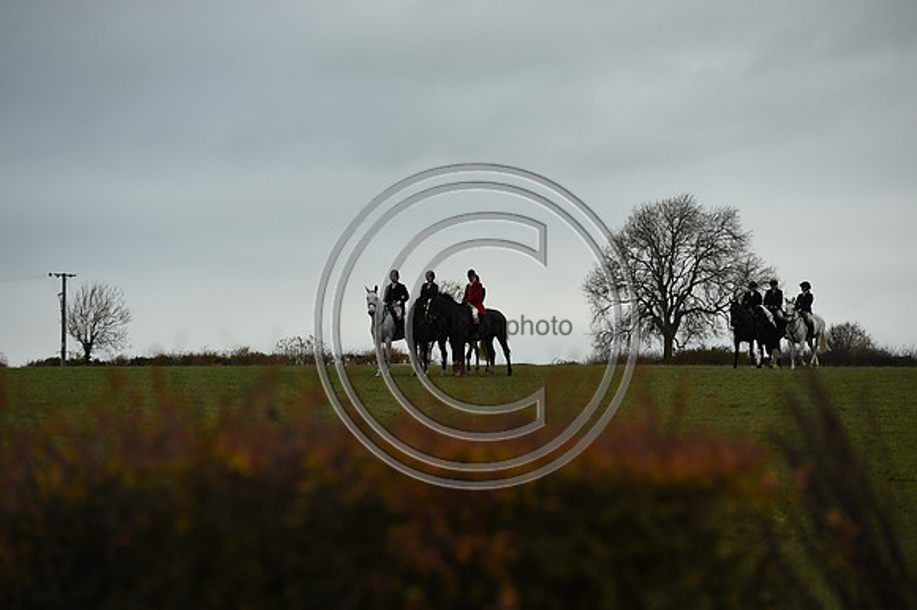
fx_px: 5091
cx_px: 458
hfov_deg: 10.3
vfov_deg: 6.9
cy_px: 305
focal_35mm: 200
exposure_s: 1/1000
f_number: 5.6
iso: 560
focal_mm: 200
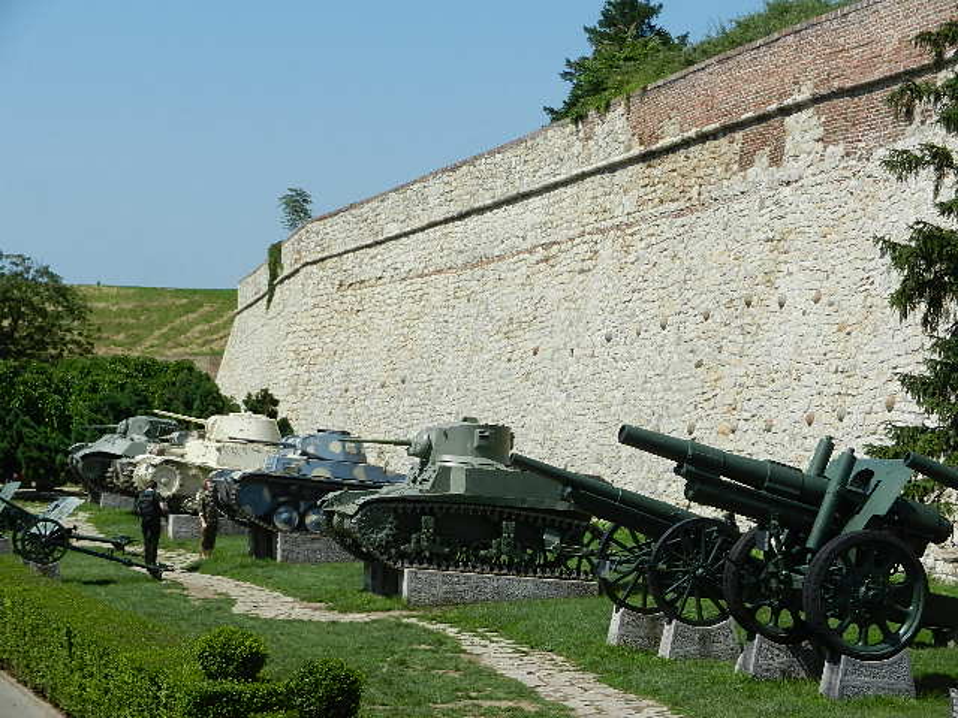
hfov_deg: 21.5
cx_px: 479
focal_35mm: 91
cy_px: 359
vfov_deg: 16.2
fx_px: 2518
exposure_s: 1/1250
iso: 160
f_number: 4.9
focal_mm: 16.3
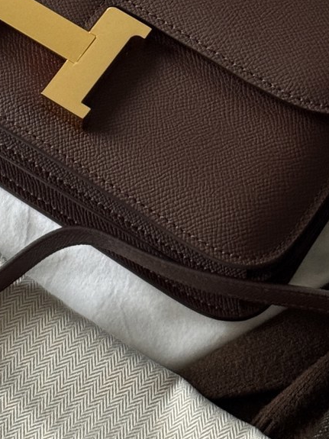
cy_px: 21
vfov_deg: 11.7
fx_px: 2117
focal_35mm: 167
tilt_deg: -68.8
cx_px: 37
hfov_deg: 8.9
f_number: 1.78
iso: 200
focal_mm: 6.76
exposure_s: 1/60
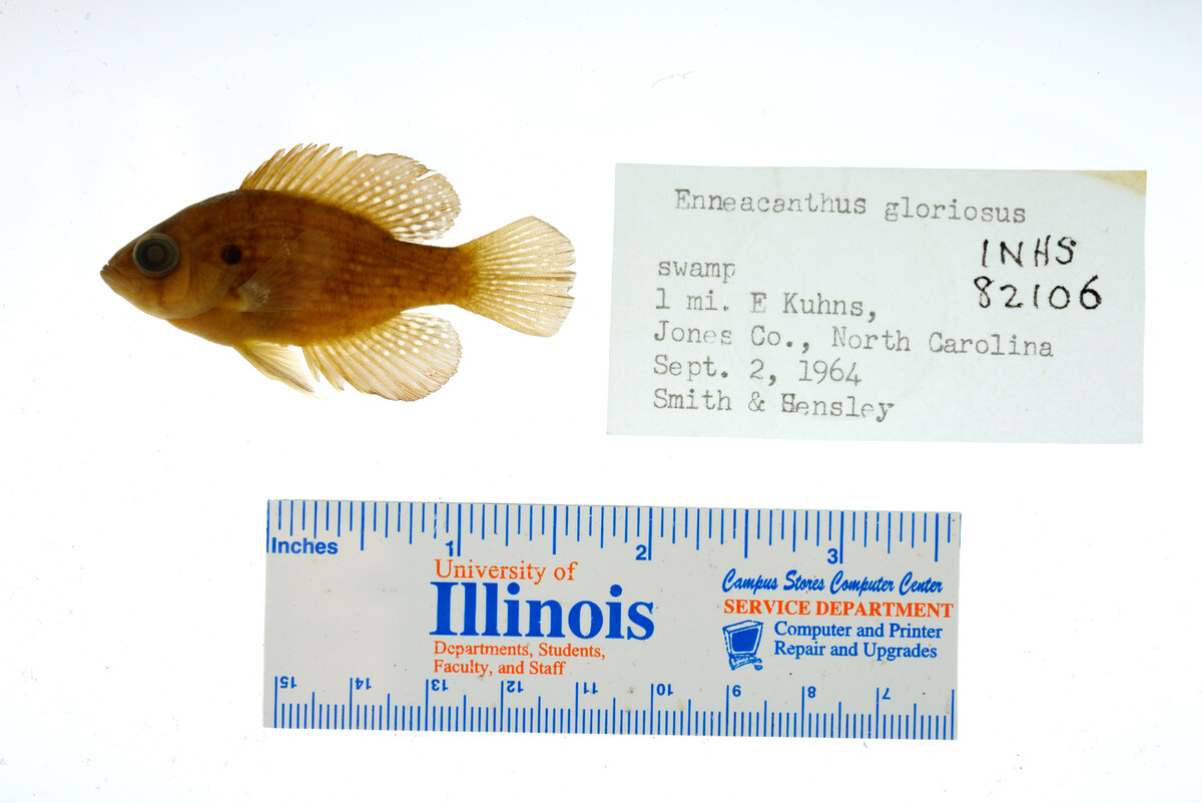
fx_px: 2004
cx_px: 601
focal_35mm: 60
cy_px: 402
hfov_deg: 33.4
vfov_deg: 22.6
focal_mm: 60
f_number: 10
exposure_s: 1/250
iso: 100
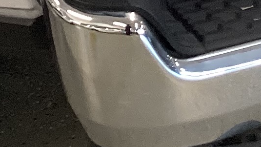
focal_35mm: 206
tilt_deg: -15.3
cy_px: -410
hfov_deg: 10.5
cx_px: 165
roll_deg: -0.7
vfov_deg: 5.3
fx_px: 1426
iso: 125
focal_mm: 3.3
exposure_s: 1/50
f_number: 2.4
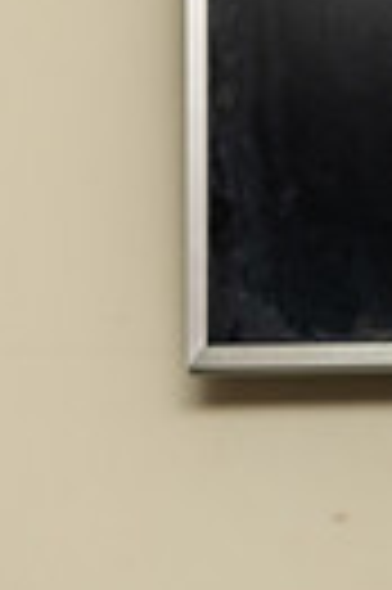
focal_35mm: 330
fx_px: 5404
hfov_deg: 4.0
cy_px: 336
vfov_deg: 6.3
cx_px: -721
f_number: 5
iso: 500
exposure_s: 1/160
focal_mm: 70
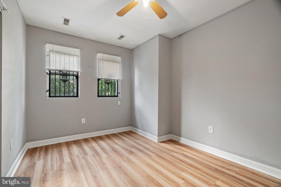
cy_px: 94
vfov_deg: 73.7
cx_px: 140
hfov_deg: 96.7
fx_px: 125
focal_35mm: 16
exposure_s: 2.5
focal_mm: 16
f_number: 9
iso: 250
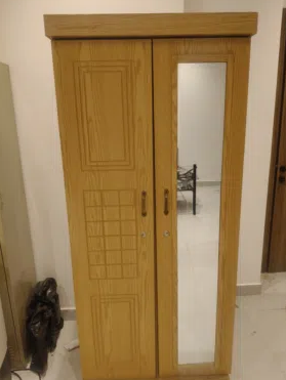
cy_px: 198
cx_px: 152
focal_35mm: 28
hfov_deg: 49.8
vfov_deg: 63.4
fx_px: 308
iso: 320
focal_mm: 4.84
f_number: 1.8
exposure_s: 1/100
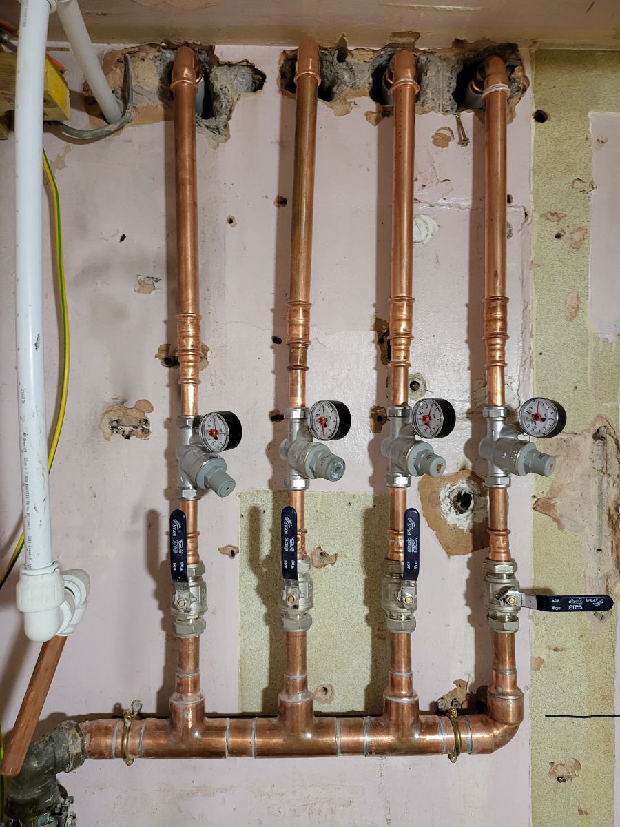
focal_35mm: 24
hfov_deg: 56.8
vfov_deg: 71.6
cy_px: 414
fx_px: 573
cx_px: 310
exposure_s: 1/41
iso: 320
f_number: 1.8
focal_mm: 5
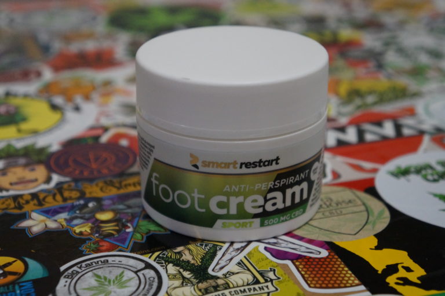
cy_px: 148
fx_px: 778
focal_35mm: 63
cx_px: 222
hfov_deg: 31.9
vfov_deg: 21.5
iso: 3200
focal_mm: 42
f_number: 4.5
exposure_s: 1/125
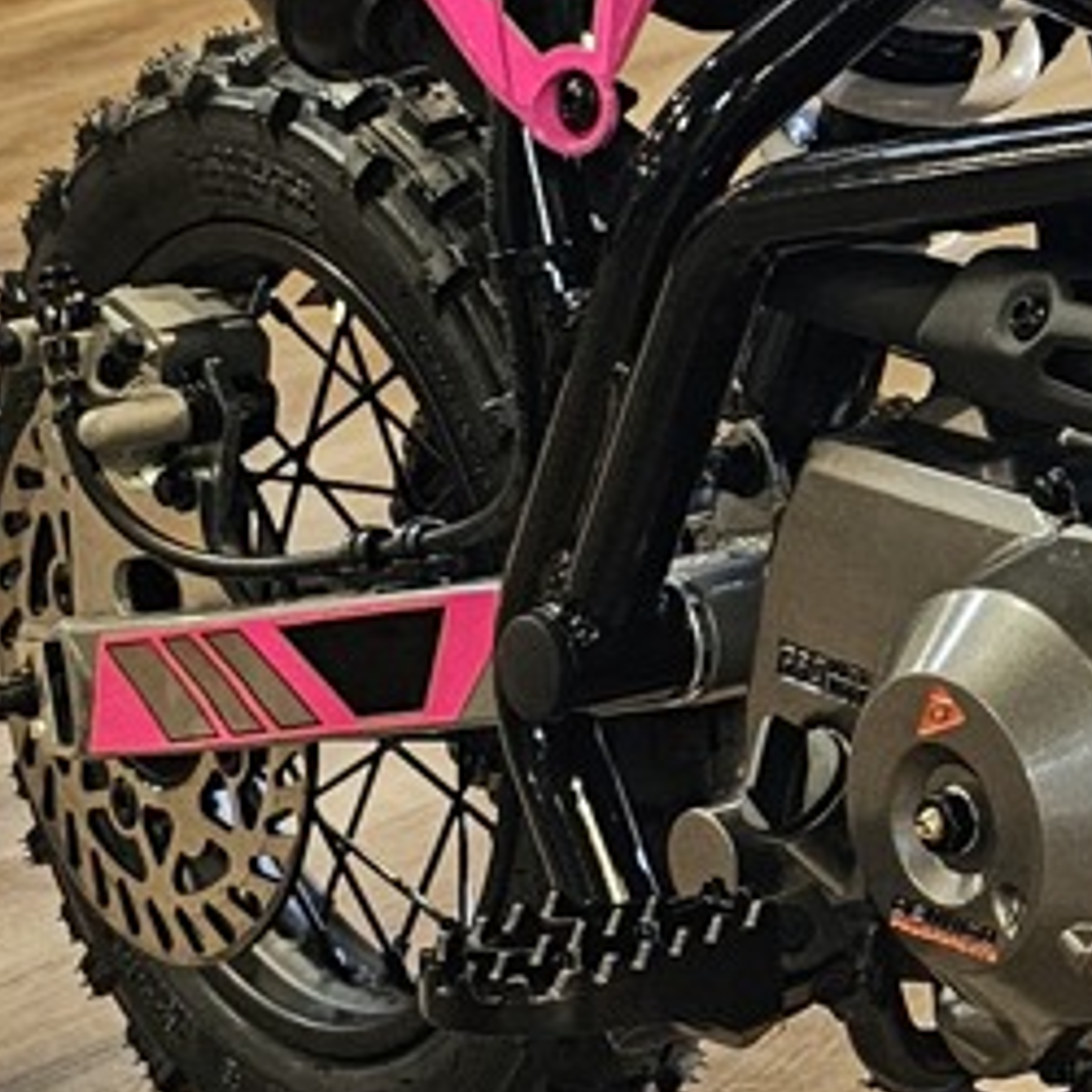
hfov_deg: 12.4
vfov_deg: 13.4
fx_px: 4640
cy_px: 376
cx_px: 1926
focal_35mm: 130
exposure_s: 1/120
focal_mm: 6.3
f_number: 1.7
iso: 640
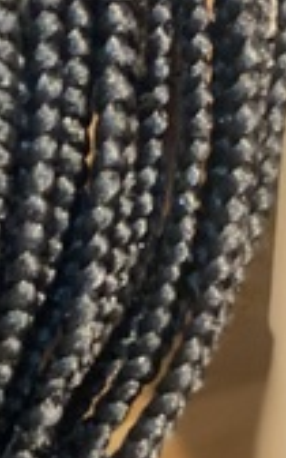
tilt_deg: -23.6
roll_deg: +0.1
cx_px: -139
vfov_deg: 10.6
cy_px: 87
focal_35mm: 197
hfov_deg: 6.6
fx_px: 2457
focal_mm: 6
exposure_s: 1/14
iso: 800
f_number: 2
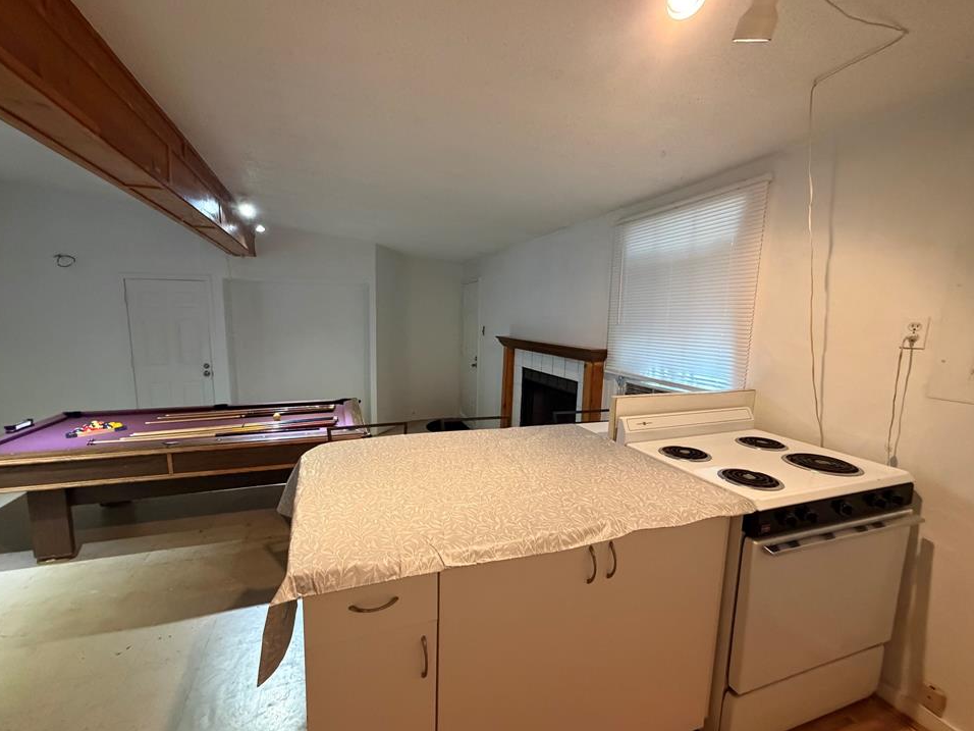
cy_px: 373
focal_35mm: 15
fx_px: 422
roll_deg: -0.1
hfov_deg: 98.1
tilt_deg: -8.3
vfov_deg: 81.7
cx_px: 461
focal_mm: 2.22
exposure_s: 1/60
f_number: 2.2
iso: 640
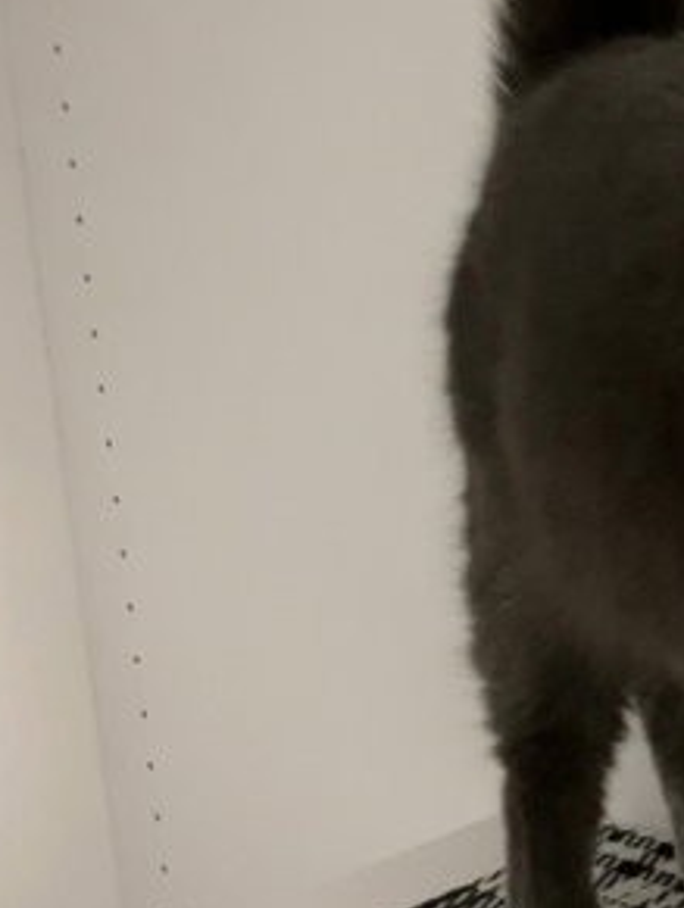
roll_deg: +5.9
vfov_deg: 30.2
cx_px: 753
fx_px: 1682
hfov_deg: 21.8
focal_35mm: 64
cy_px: 412
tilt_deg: +0.3
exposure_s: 1/24
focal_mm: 3.99
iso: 640
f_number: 1.8
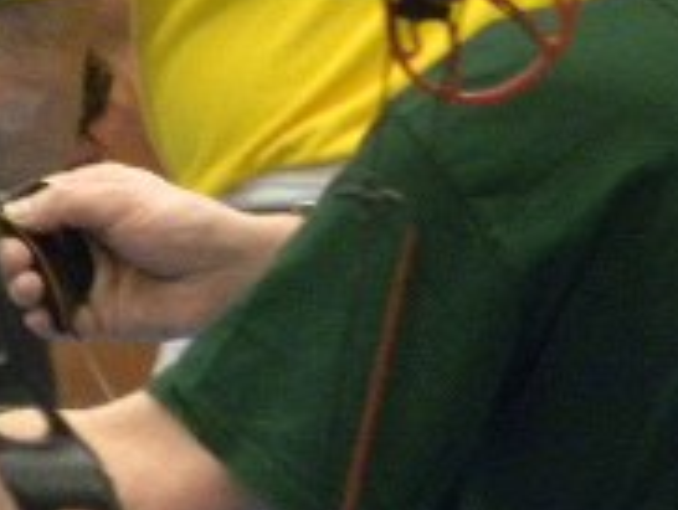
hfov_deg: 1.2
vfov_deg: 0.9
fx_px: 33086
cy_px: -15
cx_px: 406
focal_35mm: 1687
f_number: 5
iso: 400
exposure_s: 1/13.4
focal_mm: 85.6
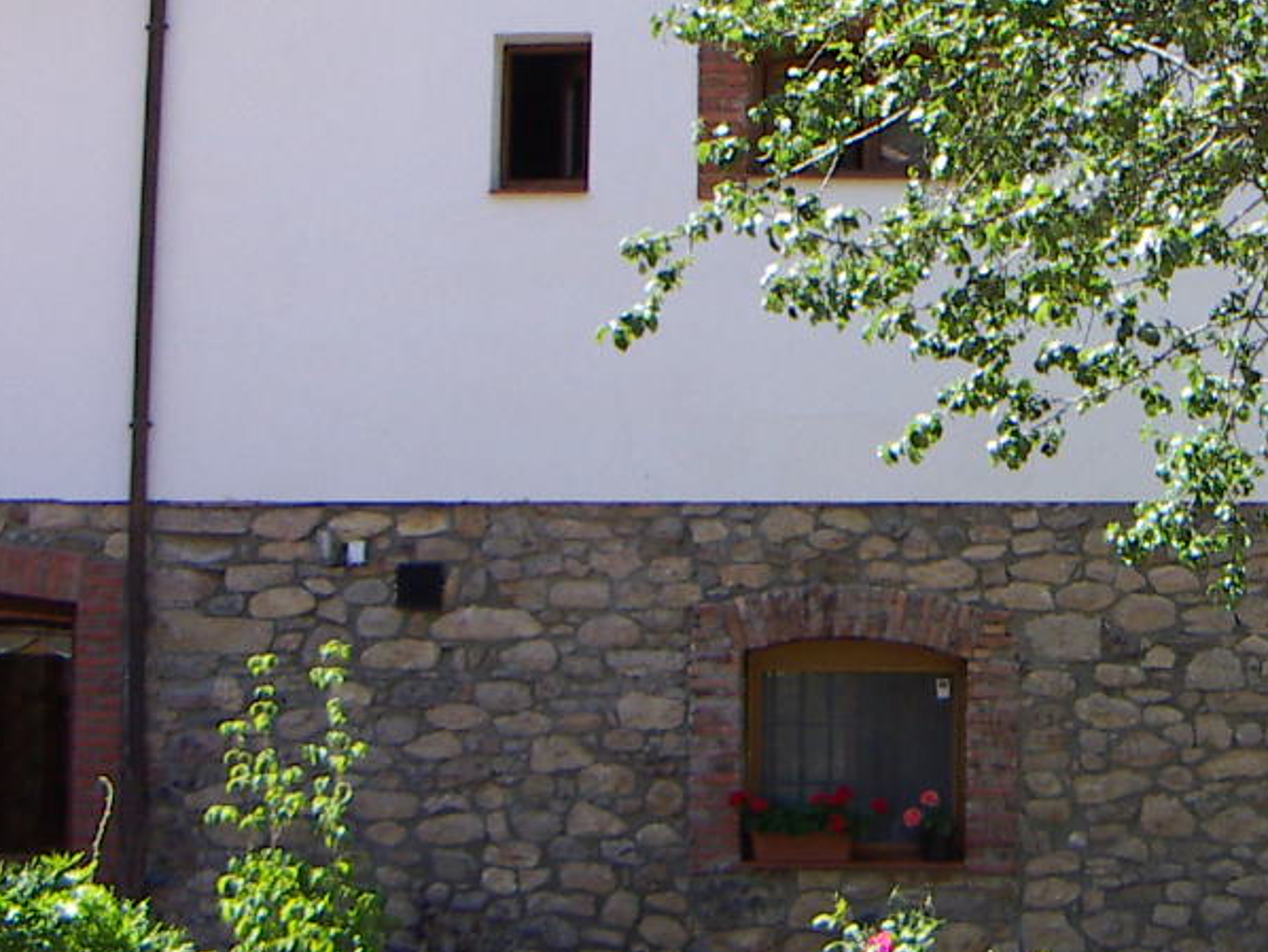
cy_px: 407
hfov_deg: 24.6
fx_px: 2822
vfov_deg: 19.1
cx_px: 1141
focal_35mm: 77
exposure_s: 1/400
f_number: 2.8
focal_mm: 4.7
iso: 50
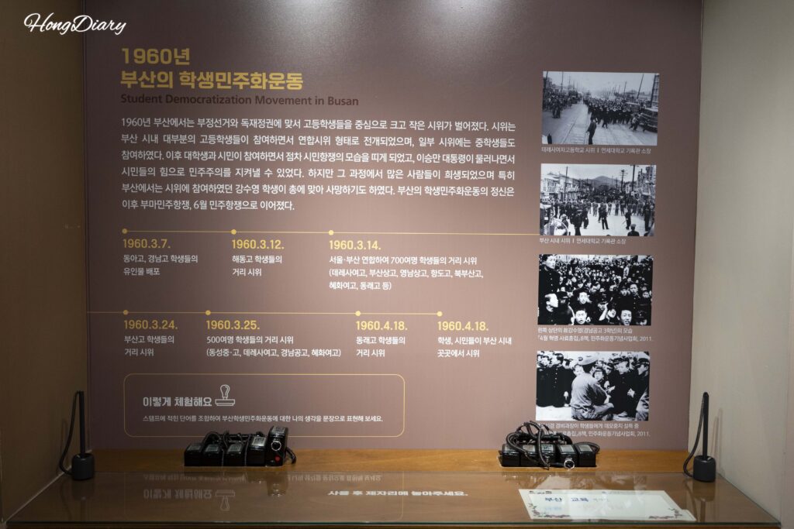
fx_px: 772
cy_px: 264
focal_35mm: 35
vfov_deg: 37.9
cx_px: 397
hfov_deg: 54.4
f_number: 4.5
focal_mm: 35
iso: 1250
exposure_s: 1/160
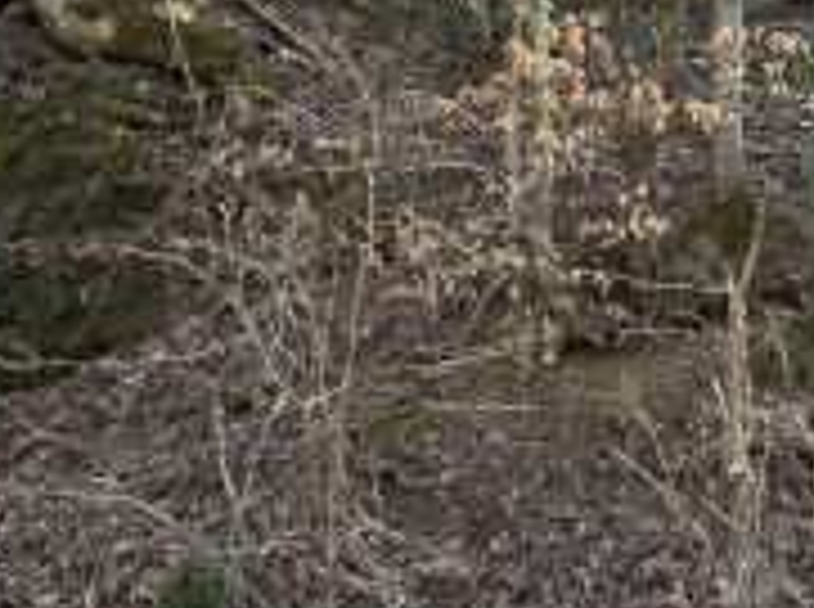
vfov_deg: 15.3
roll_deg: +0.5
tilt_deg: +9.1
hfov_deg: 20.5
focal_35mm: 96
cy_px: 216
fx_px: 2253
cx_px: 358
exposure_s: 1/316
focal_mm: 5.96
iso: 64
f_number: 1.6
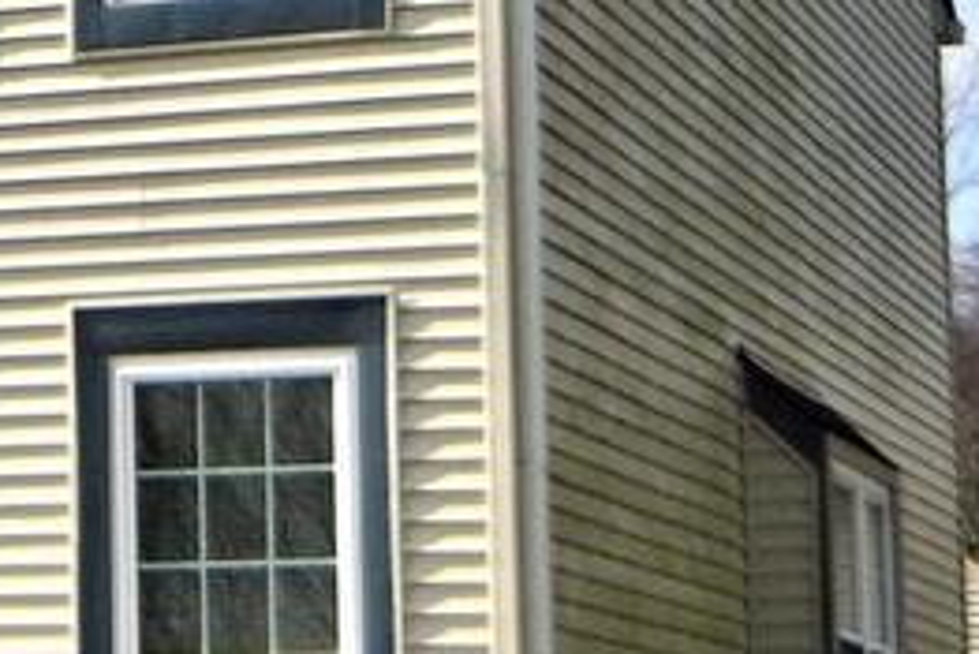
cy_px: 176
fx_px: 4489
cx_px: -333
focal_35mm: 165
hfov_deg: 12.0
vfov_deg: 8.3
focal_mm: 20
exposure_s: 1/8000
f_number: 5.6
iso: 1000
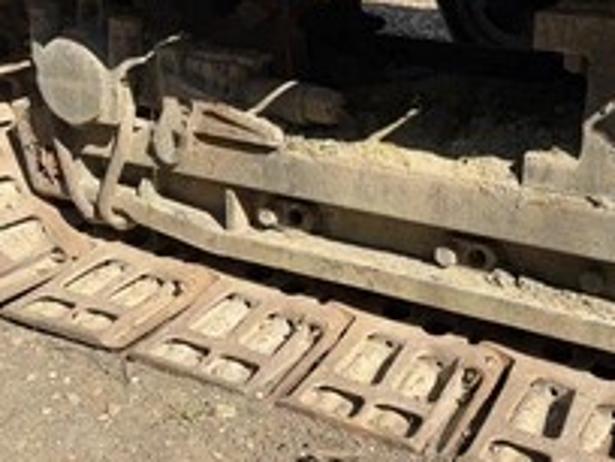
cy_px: 181
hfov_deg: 39.7
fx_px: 835
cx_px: 434
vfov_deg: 30.8
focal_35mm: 47
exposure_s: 1/2445
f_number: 1.78
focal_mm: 6.76
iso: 80
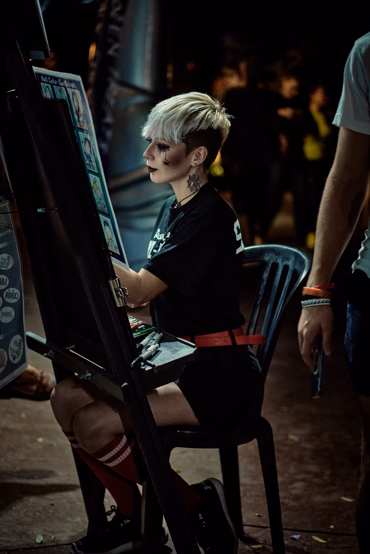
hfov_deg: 18.2
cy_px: 277
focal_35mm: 75
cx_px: 185
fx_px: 1156
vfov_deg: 27.0
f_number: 1.8
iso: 2500
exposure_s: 1/200
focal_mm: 50
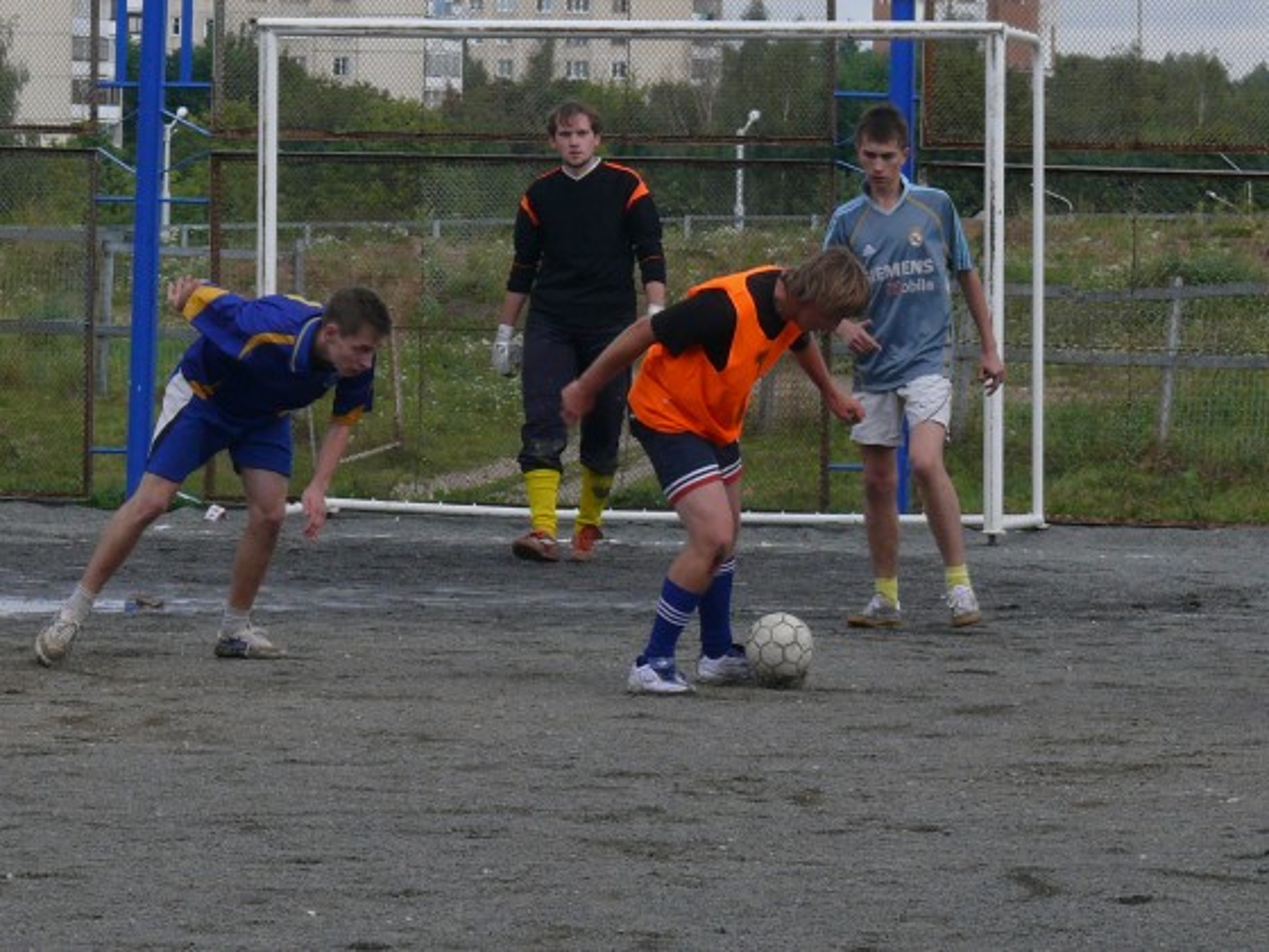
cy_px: 476
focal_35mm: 274
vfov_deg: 5.4
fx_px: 10045
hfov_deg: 7.2
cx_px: 634
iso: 100
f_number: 5.6
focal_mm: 32.5
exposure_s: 1/320
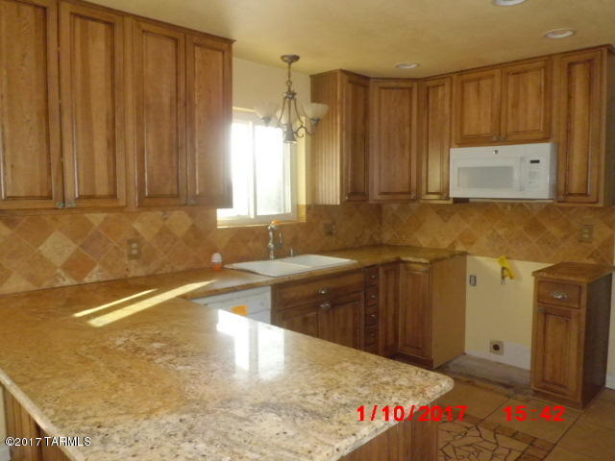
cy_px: 230
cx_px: 308
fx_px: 462
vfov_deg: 53.1
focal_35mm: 26
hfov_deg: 67.3
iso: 200
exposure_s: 1/125
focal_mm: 4.7
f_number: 2.8
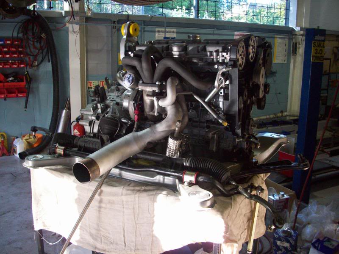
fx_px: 362
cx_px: 170
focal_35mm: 37
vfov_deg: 38.7
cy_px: 127
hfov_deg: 50.1
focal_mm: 6.2
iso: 160
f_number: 2.8
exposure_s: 1/51.7
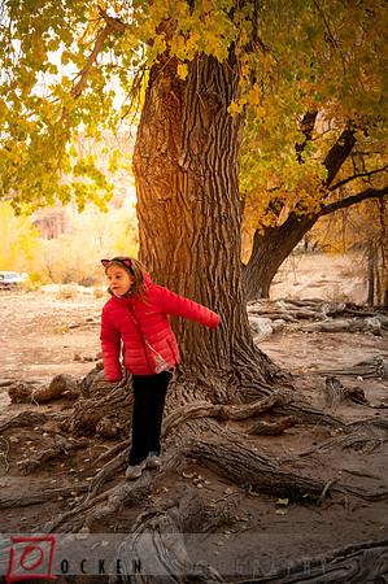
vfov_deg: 49.6
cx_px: 194
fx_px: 632
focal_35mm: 39
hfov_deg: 34.1
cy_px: 292
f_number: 4
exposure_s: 1/1000
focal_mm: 39
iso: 400
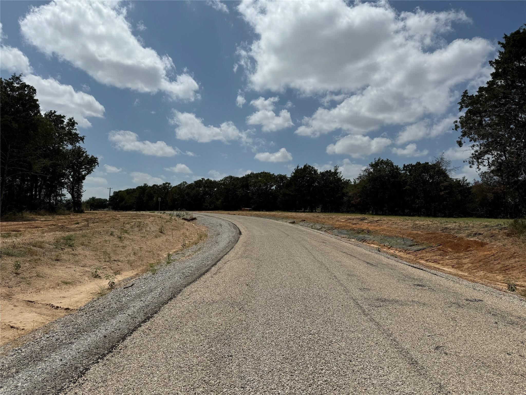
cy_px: 198
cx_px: 263
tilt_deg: +2.3
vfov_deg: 56.8
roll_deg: -1.1
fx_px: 365
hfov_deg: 71.6
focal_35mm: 24
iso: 80
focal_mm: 6.76
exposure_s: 1/15152
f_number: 1.78
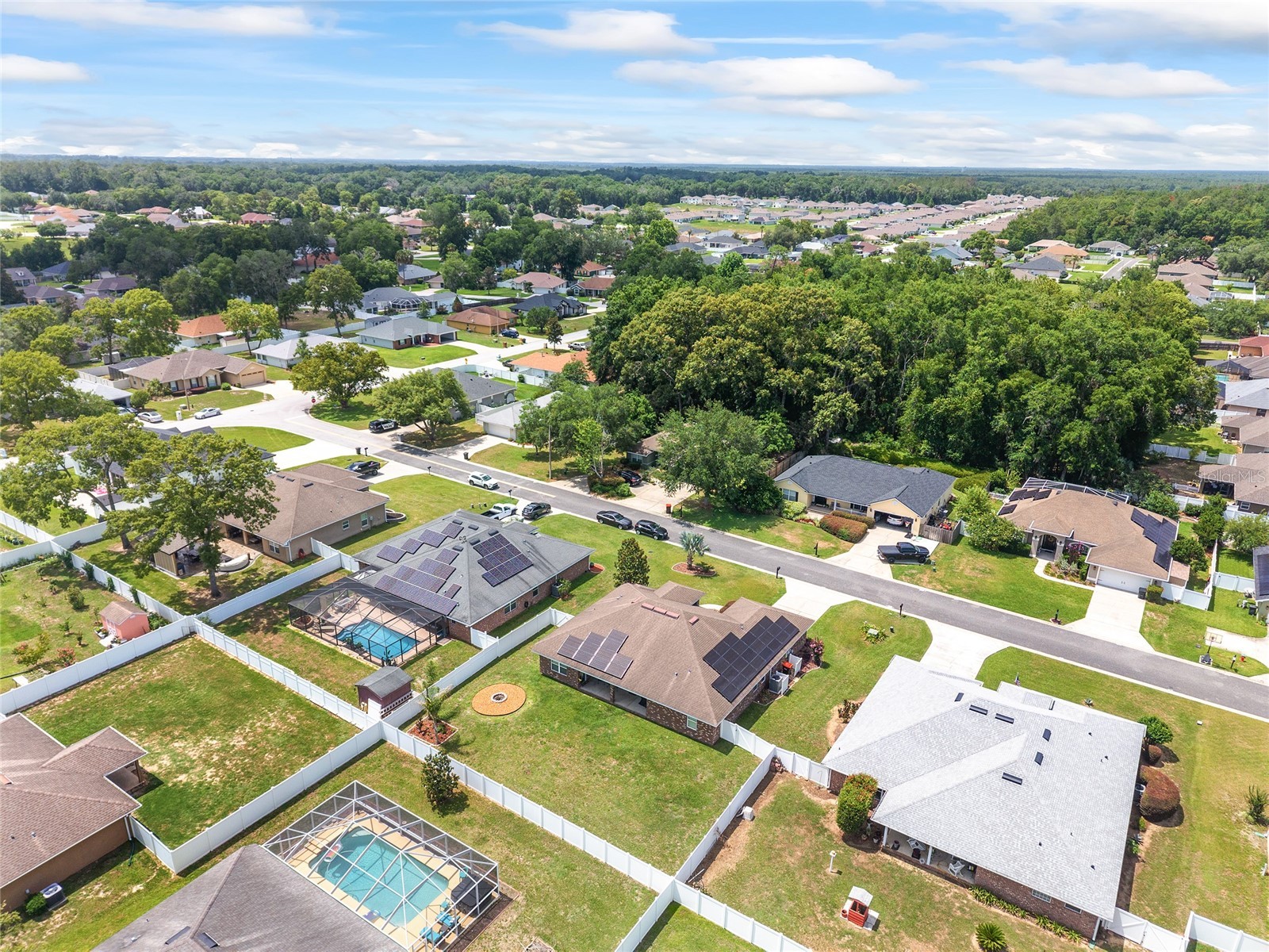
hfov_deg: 71.6
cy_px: 476
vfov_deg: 56.8
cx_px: 634
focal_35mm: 24
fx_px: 880
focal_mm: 8.67
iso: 170
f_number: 1.8
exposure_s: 1/3200
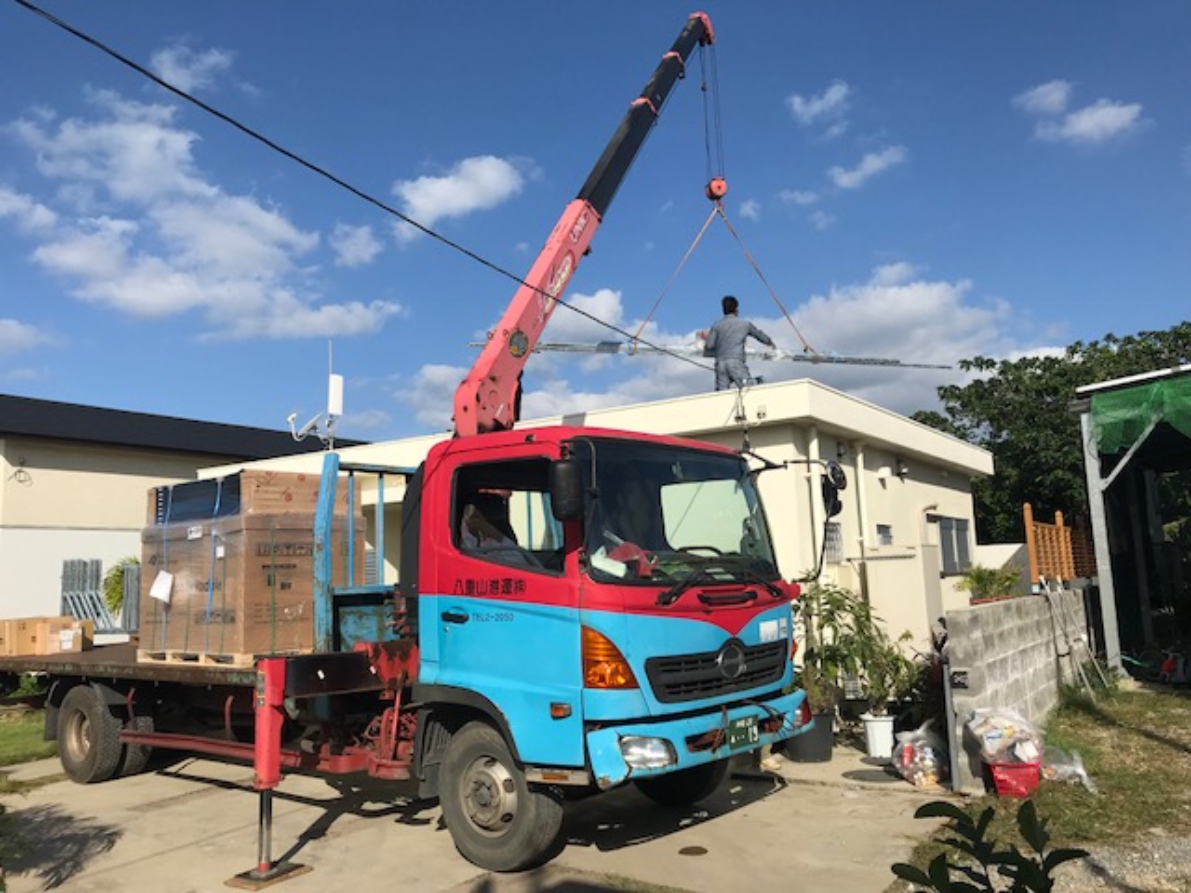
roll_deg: +1.7
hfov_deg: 63.4
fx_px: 963
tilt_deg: +9.6
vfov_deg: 49.7
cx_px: 596
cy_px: 446
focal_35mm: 28
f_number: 1.8
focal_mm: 3.99
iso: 20
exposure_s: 1/4367
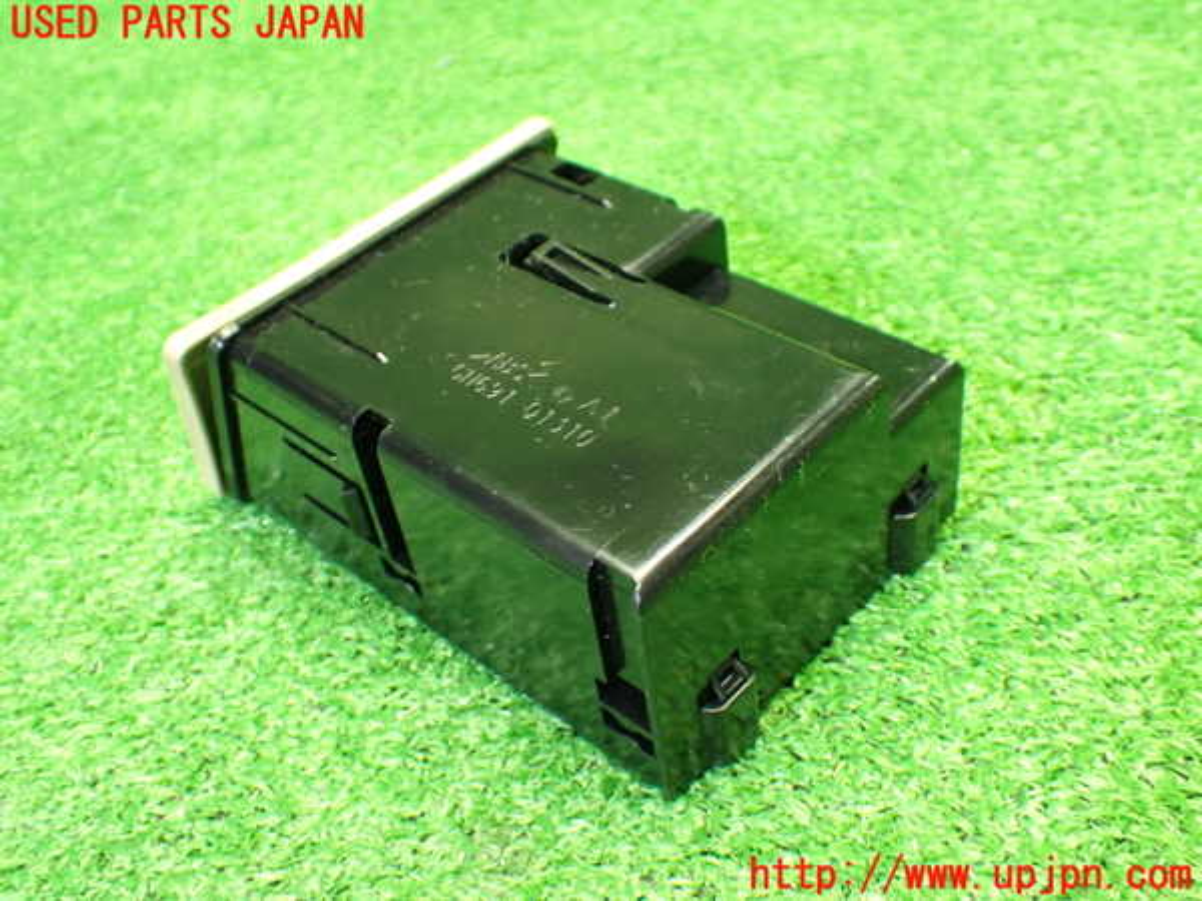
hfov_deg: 49.0
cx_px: 601
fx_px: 1320
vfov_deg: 37.7
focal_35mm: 38
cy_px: 450
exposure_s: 1/40
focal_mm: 6.83
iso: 800
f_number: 2.7
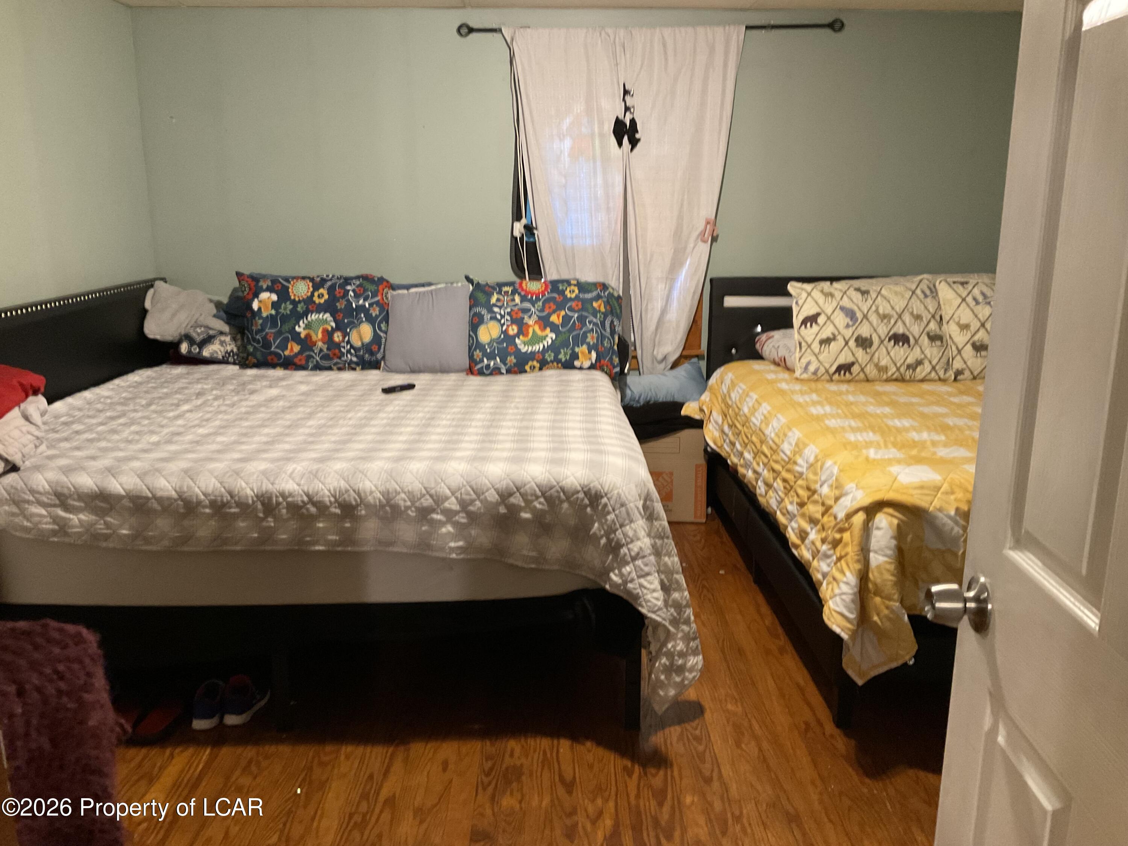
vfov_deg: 48.2
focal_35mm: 29
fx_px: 945
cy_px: 423
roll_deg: +0.9
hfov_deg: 61.7
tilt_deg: -12.9
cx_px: 564
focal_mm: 3
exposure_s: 1/40
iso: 250
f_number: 1.8
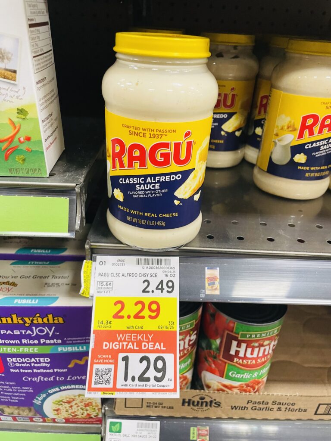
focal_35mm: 26
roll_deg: -1.9
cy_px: 220
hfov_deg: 53.1
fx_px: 331
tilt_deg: -30.8
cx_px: 166
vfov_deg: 67.3
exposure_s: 1/60
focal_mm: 4.2
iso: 250
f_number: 1.6
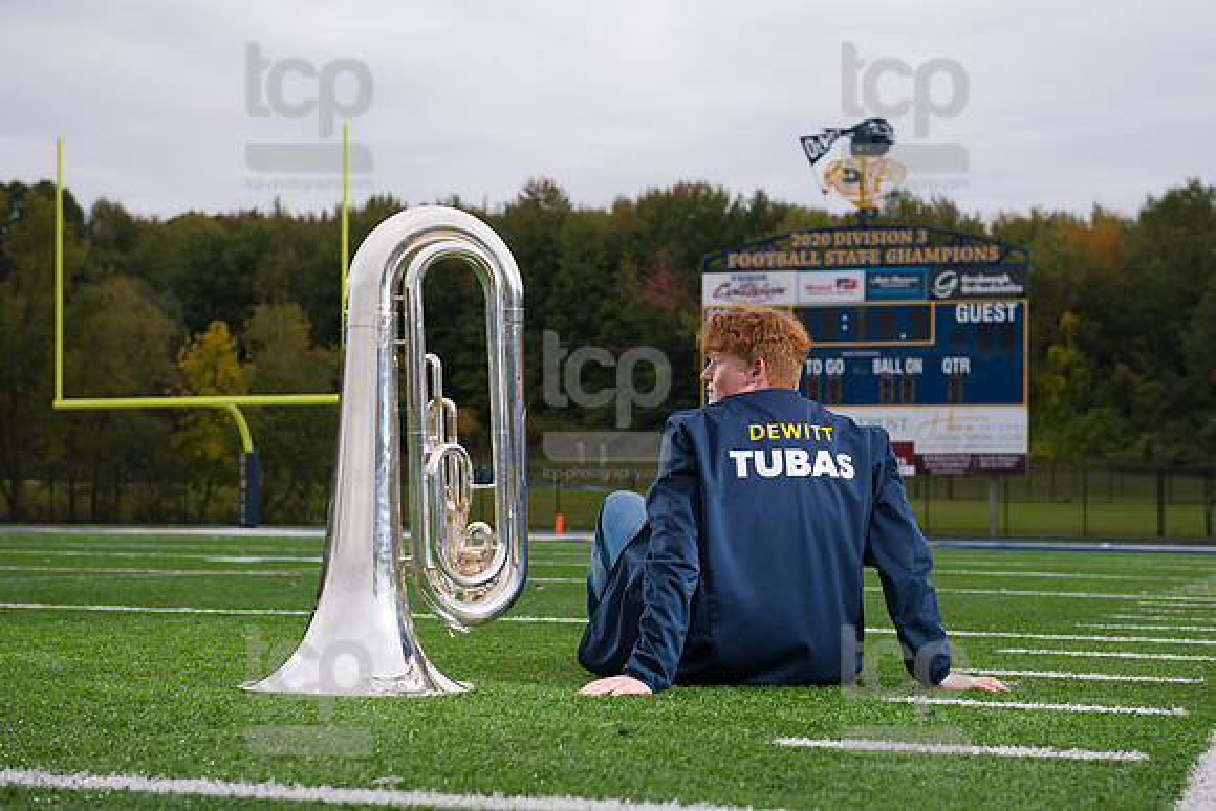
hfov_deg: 31.4
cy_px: 433
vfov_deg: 21.3
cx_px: 661
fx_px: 2160
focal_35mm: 64
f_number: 4.5
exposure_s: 1/250
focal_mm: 58
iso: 50
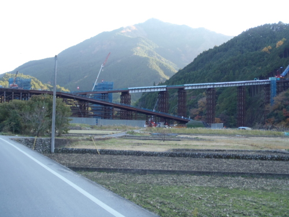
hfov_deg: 43.9
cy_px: 108
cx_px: 144
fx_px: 359
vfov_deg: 33.6
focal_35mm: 43
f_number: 4.8
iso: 125
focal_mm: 7.73
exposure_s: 1/50
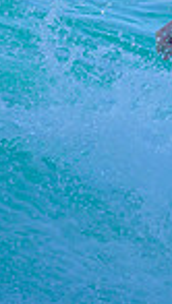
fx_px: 33617
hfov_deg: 0.3
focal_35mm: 4158
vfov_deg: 0.5
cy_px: -63
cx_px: 312
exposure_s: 1/2500
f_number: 6.3
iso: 640
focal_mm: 800
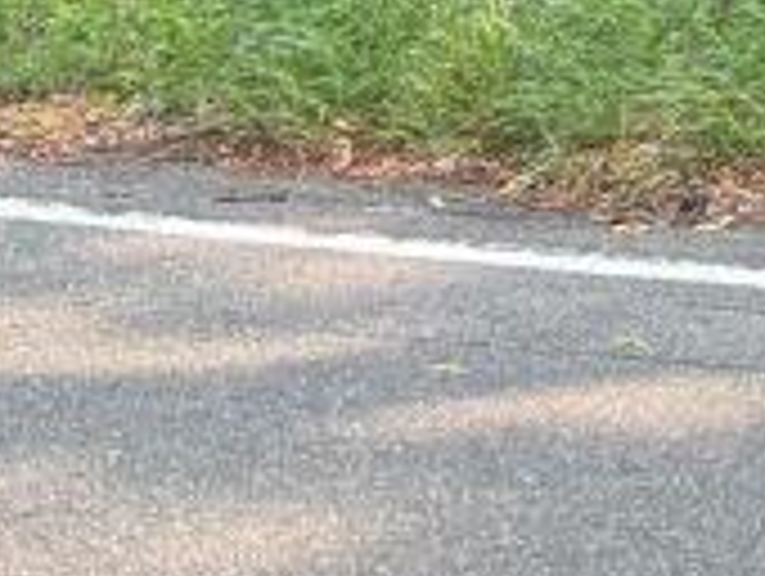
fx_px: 2434
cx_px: 1562
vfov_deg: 12.0
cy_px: -590
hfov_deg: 14.6
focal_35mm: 110
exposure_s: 1/347
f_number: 1.6
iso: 50
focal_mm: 5.96
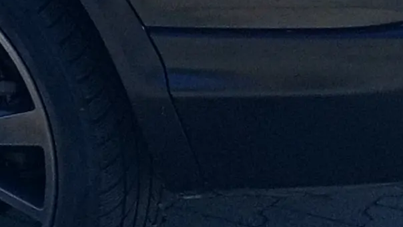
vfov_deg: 6.4
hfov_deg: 11.0
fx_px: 1999
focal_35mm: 187
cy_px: -184
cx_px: -235
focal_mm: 3.98
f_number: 1.8
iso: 50
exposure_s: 1/517
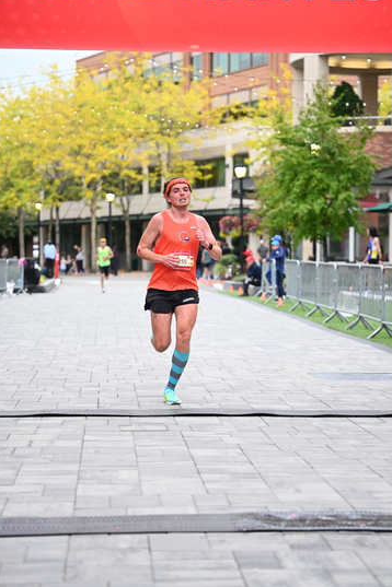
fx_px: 1372
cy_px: 290
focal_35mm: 84
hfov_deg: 16.3
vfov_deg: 24.2
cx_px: 199
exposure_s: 1/1250
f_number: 2.8
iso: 1600
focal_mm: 82
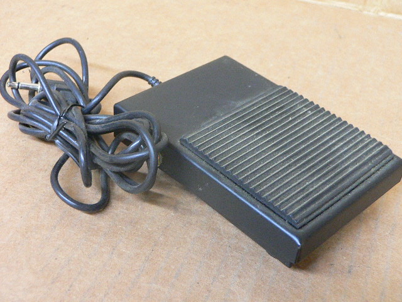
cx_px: 201
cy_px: 151
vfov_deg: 28.6
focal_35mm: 51
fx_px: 592
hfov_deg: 37.5
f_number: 2.8
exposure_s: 1/6
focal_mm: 6.7
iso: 200
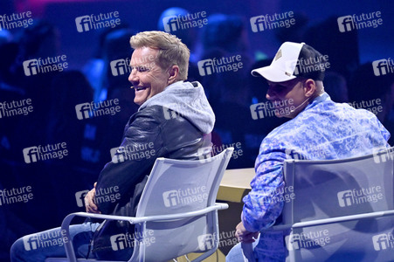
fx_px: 4374
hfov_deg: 5.2
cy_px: 131
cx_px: 197
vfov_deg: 3.4
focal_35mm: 400
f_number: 5
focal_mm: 400
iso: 5000
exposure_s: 1/640
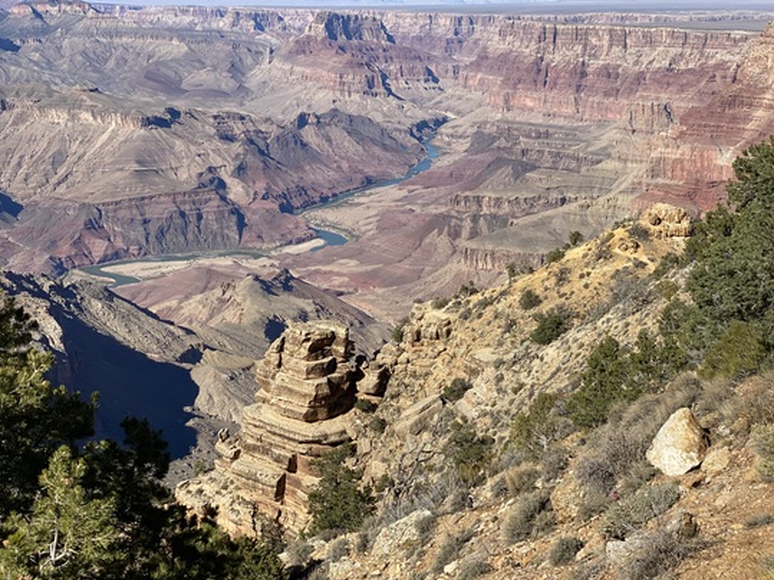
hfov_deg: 35.6
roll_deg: +0.8
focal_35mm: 54
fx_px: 1207
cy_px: 294
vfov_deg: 27.0
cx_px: 386
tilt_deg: -13.4
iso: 20
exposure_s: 1/2083
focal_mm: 6
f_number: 2
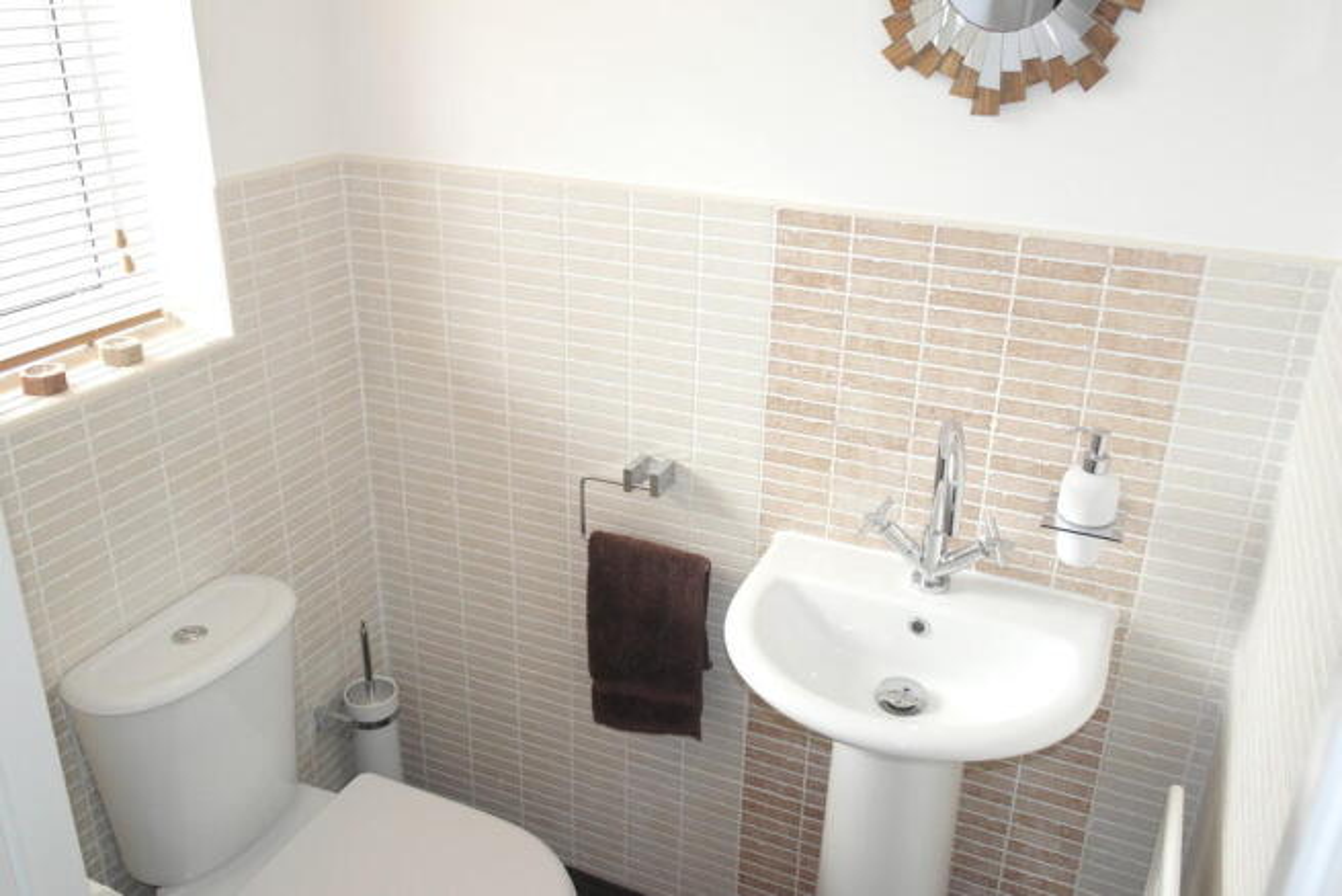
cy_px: 448
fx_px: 1119
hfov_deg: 61.9
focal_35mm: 30
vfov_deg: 43.6
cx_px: 671
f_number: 3.5
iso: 200
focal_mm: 20
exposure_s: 1/80
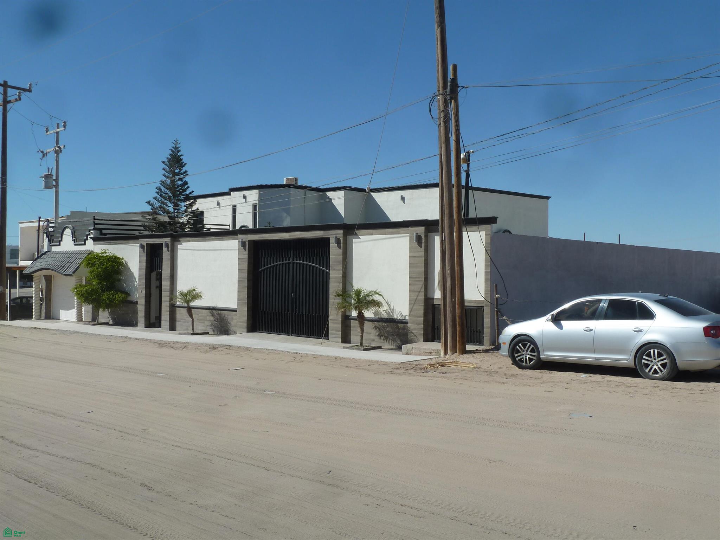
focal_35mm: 35
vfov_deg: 40.7
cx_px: 360
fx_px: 728
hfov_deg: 52.6
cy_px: 270
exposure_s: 1/640
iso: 80
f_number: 5.6
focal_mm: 5.7
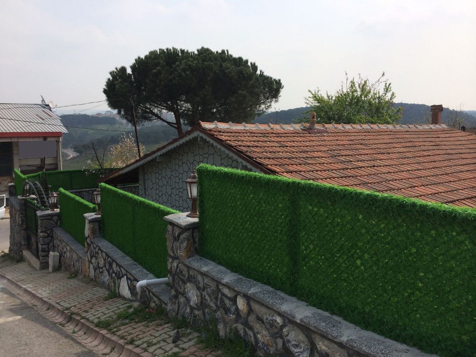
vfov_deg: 46.8
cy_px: 178
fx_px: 413
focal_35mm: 30
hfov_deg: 60.0
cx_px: 238
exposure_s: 1/2283
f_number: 2.2
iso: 40
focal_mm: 4.12
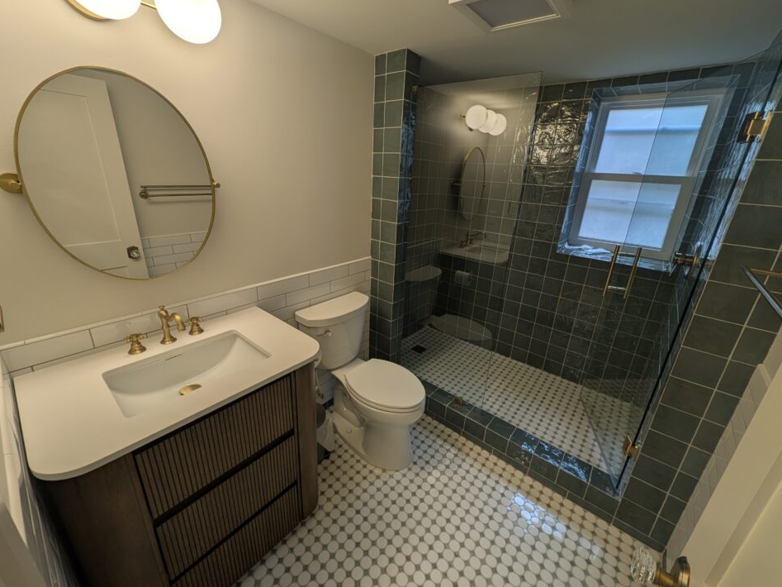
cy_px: 282
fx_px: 294
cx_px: 394
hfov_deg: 106.2
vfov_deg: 89.9
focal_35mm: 13
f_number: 1.95
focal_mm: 2.23
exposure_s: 1/120
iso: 62
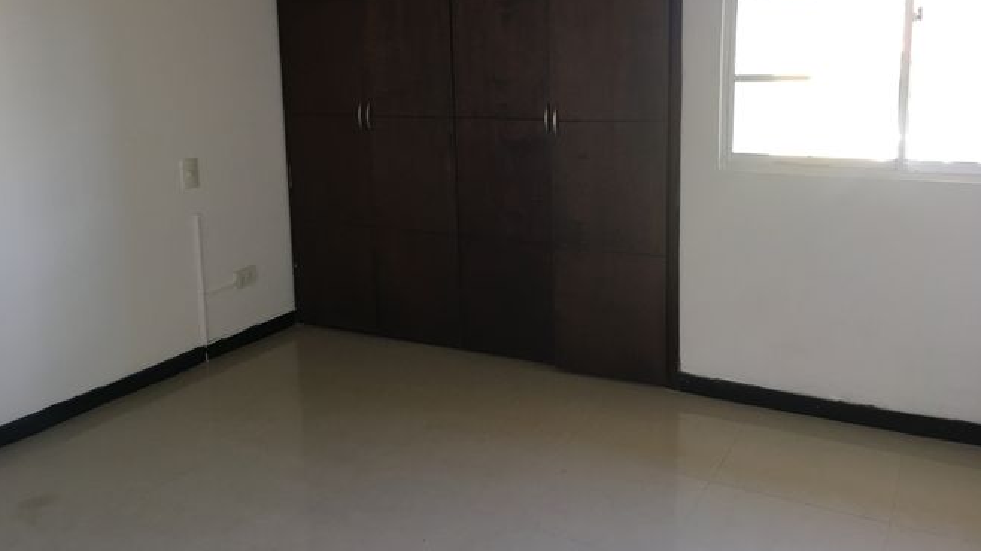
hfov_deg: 61.0
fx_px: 832
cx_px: 491
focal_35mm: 32
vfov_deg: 36.4
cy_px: 197
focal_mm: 4.15
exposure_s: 1/30
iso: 80
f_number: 2.2
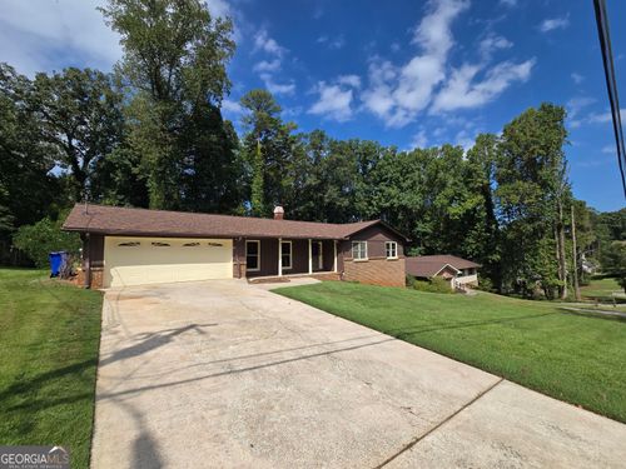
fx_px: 235
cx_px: 313
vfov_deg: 89.9
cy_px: 234
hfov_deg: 106.2
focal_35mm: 13
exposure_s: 1/3291
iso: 50
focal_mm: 2.2
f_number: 2.2
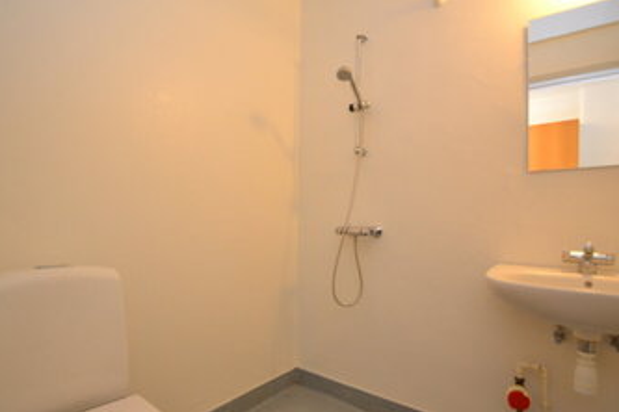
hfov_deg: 90.0
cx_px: 309
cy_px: 216
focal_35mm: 18
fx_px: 309
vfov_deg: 67.3
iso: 1100
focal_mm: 10
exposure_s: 1/60
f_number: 3.5
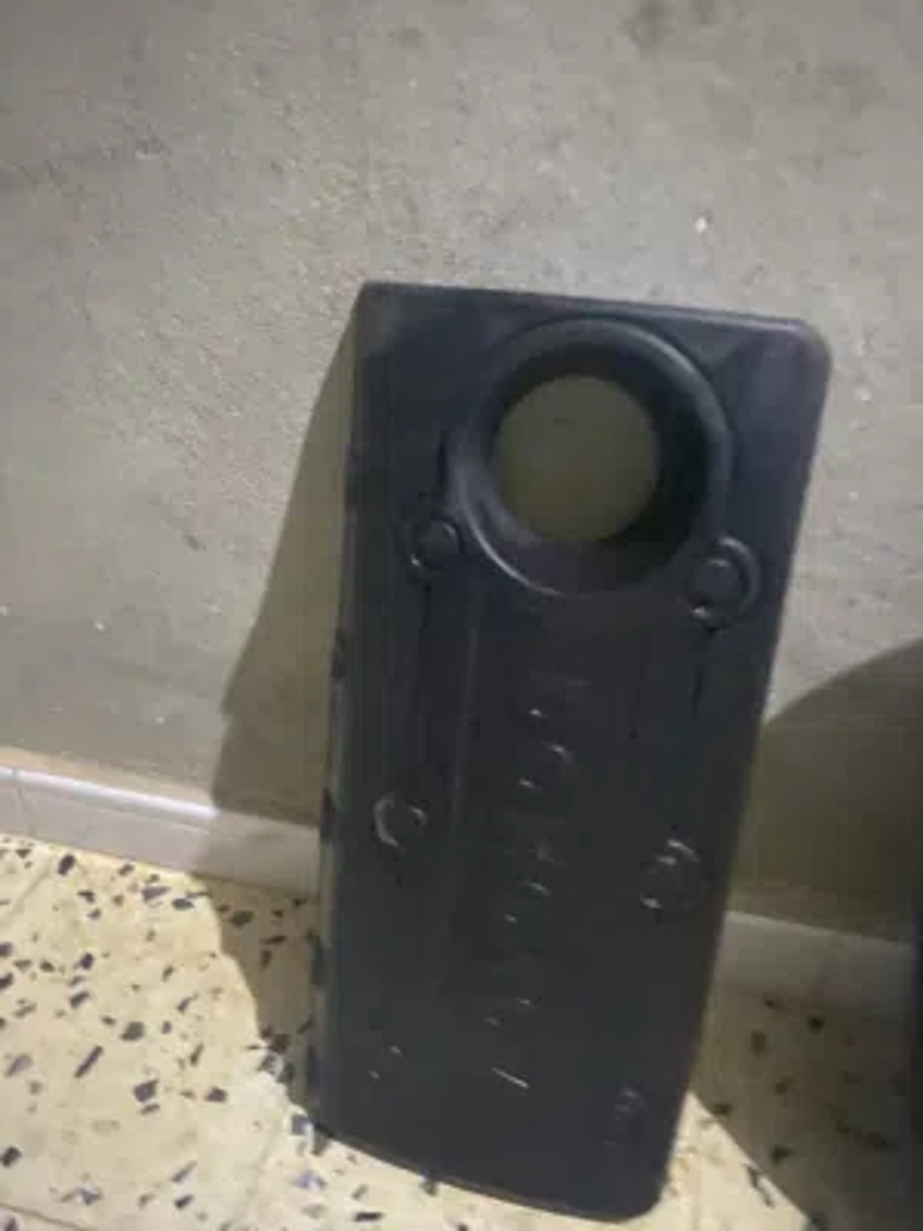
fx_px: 924
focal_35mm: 26
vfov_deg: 67.3
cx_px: 462
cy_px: 616
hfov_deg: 53.1
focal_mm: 4.25
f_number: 1.8
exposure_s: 1/14
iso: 1600
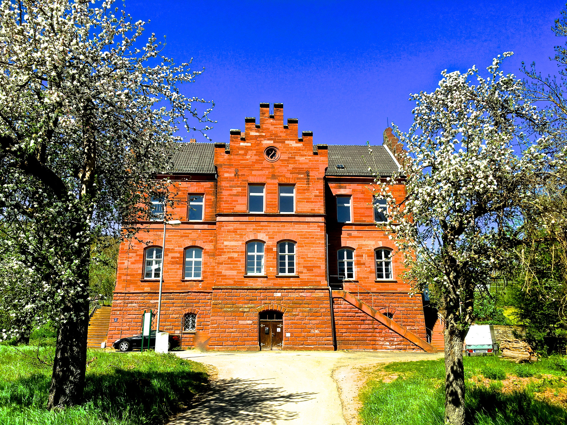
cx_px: 284
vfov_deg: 48.2
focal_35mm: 29
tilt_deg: +14.5
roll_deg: -0.1
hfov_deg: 61.7
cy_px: 212
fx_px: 475
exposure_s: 1/1241
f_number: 2.2
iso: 25
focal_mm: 4.15
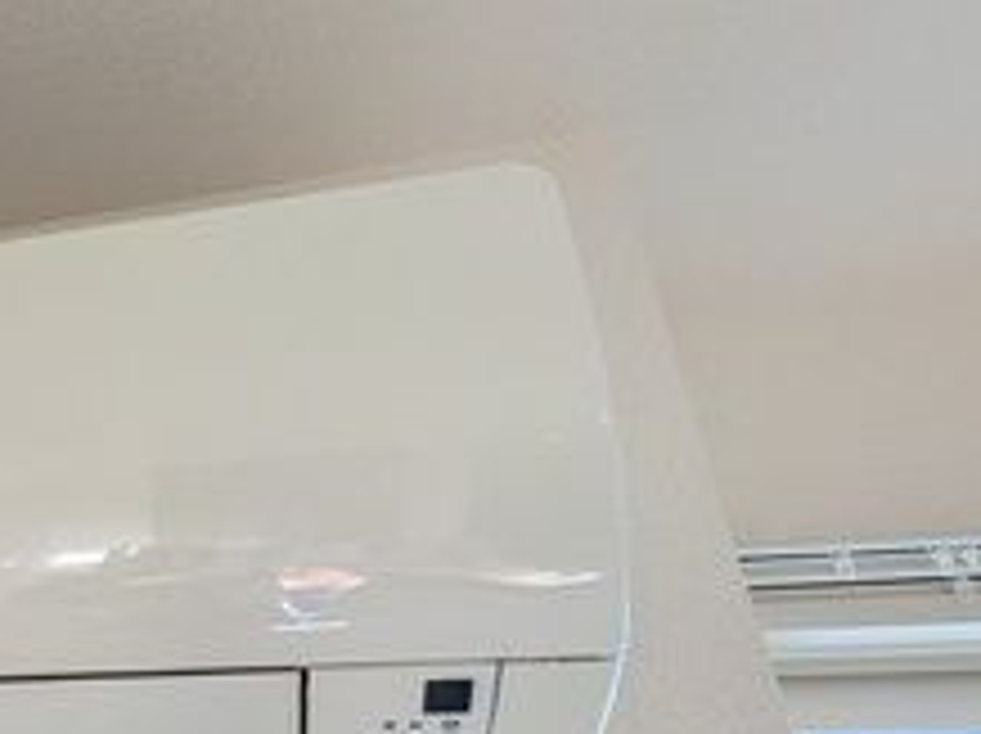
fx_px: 1019
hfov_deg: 41.8
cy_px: 576
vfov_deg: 38.3
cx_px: -76
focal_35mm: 36
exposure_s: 1/222
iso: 54
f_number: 2.2
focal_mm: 1.85
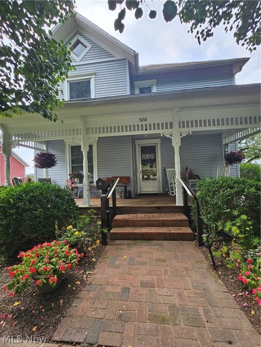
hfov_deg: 89.9
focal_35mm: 13
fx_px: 131
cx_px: 130
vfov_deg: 106.2
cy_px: 174
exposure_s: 1/291
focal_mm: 2.2
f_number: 2.2
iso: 64
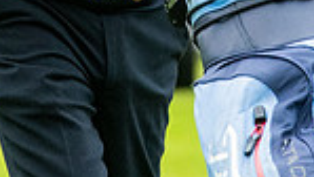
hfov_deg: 1.0
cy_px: -273
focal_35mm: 2121
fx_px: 17669
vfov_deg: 0.6
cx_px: 197
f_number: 4.5
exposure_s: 1/1000
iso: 2000
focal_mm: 300
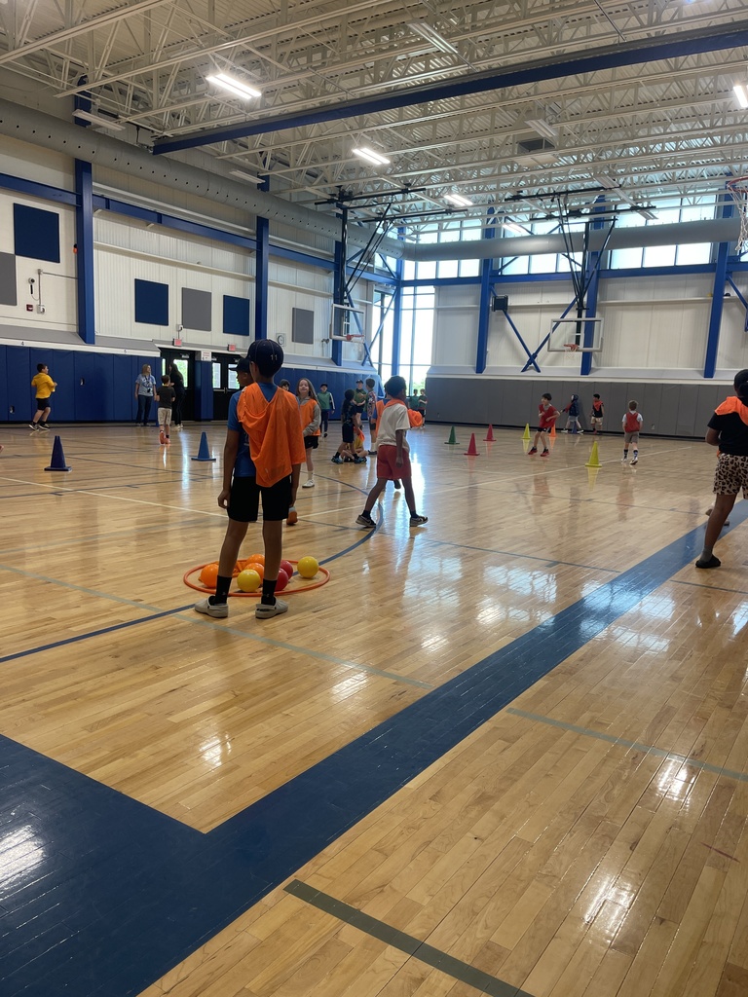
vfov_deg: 69.4
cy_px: 498
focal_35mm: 25
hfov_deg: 54.9
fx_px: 720
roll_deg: -1.6
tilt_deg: -8.1
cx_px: 374
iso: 80
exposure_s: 1/120
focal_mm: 5.1
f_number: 1.6
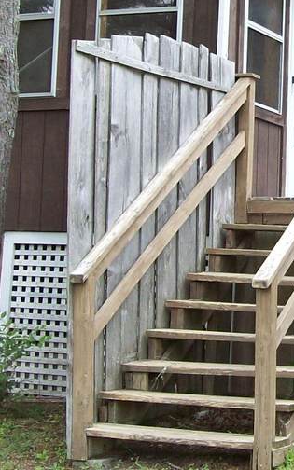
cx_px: 343
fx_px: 1244
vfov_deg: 21.3
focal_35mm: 97
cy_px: 142
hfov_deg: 13.2
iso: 80
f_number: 2.7
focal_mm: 6
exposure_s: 1/160
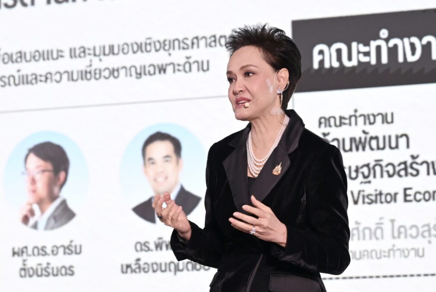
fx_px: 2183
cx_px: 218
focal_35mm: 180
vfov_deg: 7.7
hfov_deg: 11.4
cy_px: 146
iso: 1250
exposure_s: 1/160
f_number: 4.5
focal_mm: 120
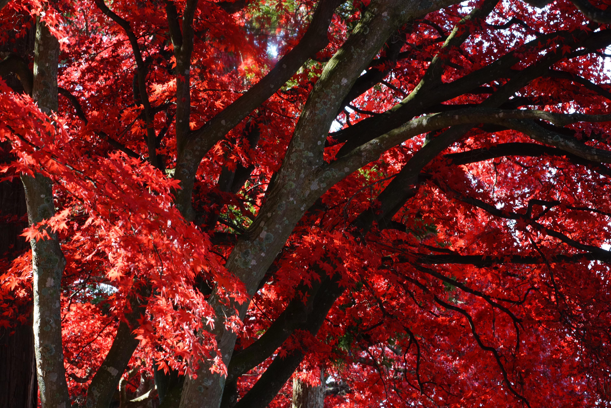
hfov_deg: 11.4
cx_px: 306
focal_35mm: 180
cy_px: 204
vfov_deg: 7.6
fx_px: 3055
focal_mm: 180
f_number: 14
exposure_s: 1/60
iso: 800
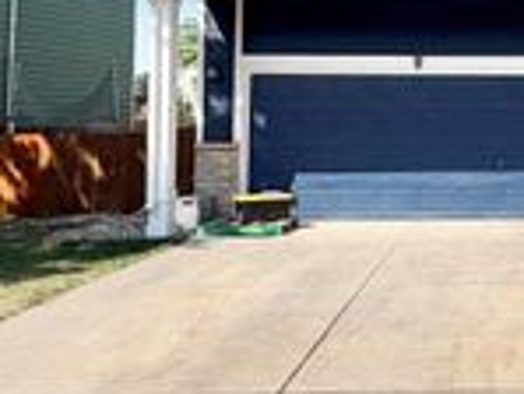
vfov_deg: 30.5
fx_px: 712
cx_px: 542
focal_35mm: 47
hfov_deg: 35.8
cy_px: 104
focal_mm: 2.22
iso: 20
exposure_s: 1/1017
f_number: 2.2
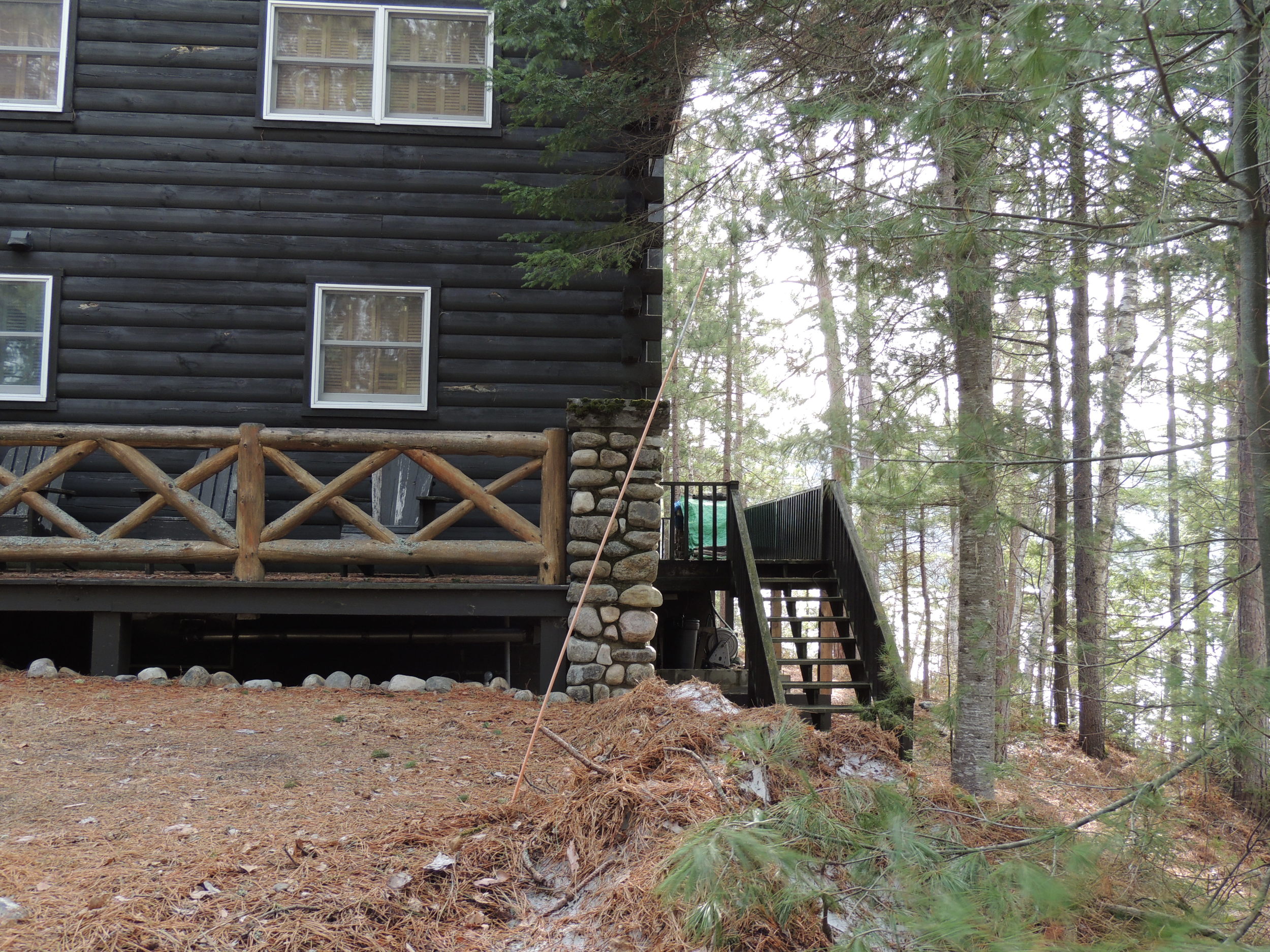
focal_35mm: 33
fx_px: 1211
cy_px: 476
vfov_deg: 42.9
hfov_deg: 55.4
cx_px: 635
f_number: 3.2
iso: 100
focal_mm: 5.8
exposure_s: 1/50
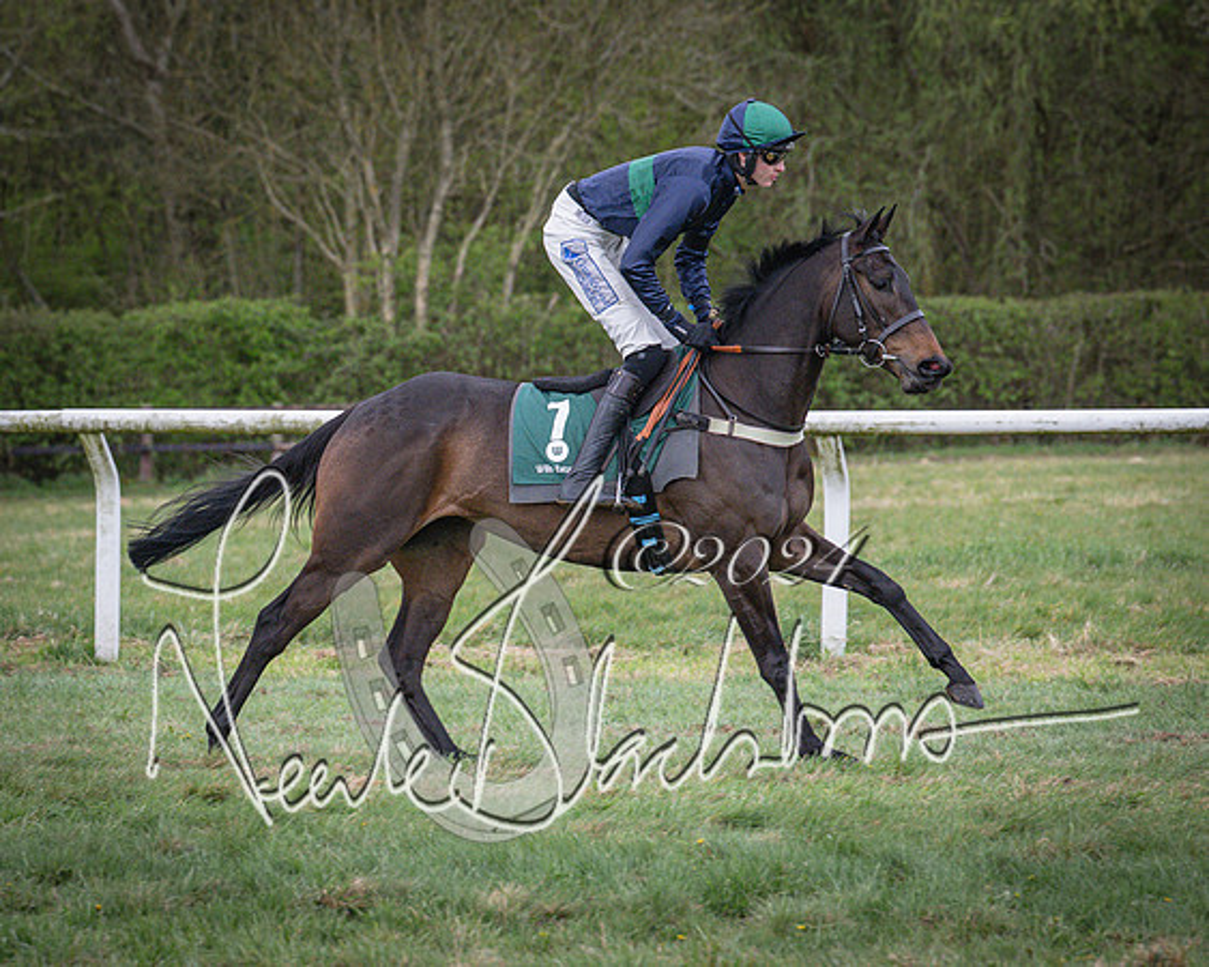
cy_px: 521
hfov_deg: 9.0
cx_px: 496
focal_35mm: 215
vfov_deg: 7.2
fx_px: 7707
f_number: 4
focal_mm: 115
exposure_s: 1/1000
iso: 1600
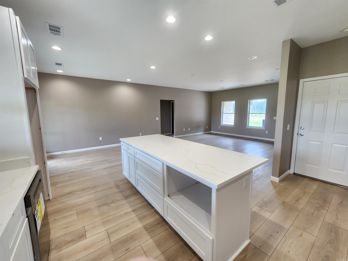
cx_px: 174
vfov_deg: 89.9
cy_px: 130
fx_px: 131
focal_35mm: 13
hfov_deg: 106.2
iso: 160
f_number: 2.2
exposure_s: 1/60
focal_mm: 2.2
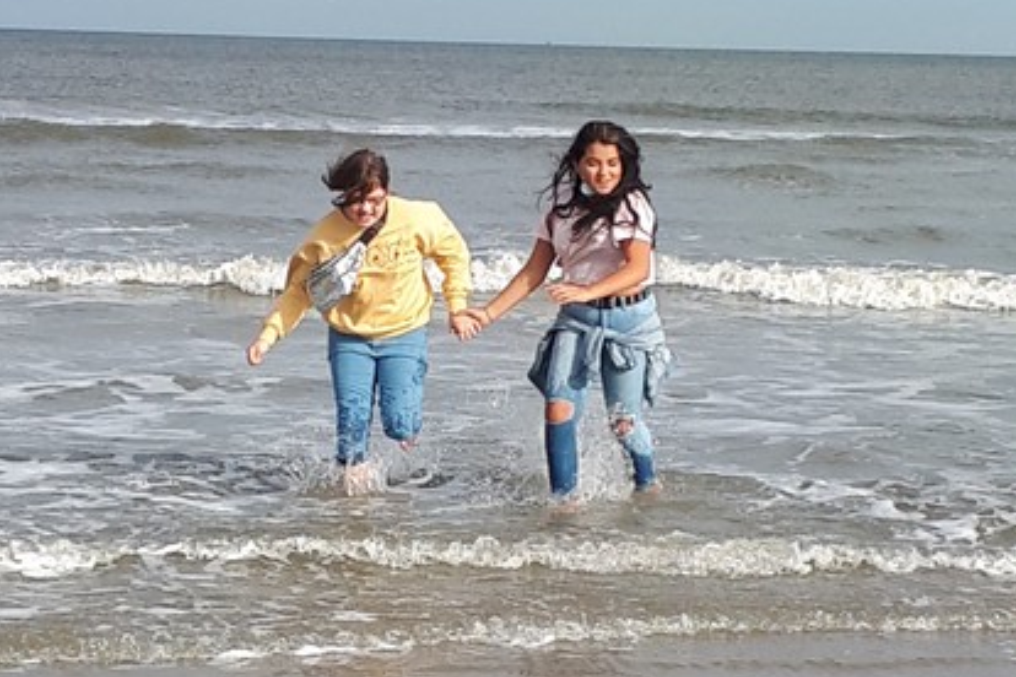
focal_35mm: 38
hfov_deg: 50.7
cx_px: 506
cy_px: 356
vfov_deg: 35.0
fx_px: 1072
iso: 40
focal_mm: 3.6
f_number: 1.9
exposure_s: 1/1206
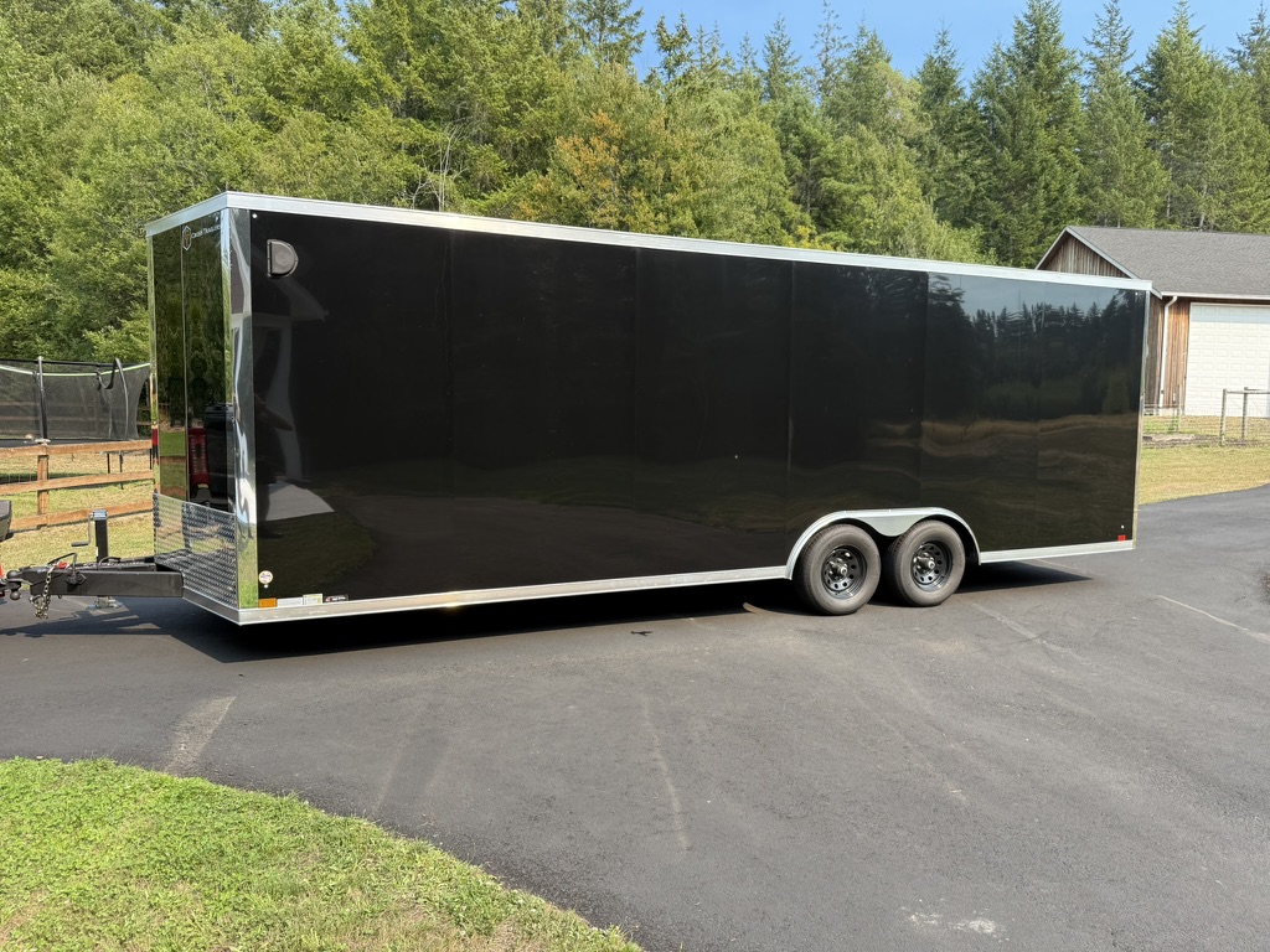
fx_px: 881
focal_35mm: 24
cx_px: 635
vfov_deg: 56.8
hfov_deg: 71.6
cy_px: 476
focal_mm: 6.76
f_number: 1.78
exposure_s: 1/979
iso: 100
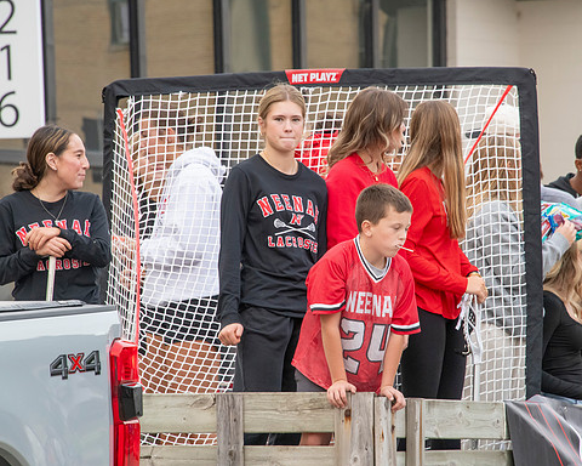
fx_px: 5856
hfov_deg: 5.7
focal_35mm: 340
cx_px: 323
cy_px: 232
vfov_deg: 4.6
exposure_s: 1/250
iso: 3200
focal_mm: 300
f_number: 11
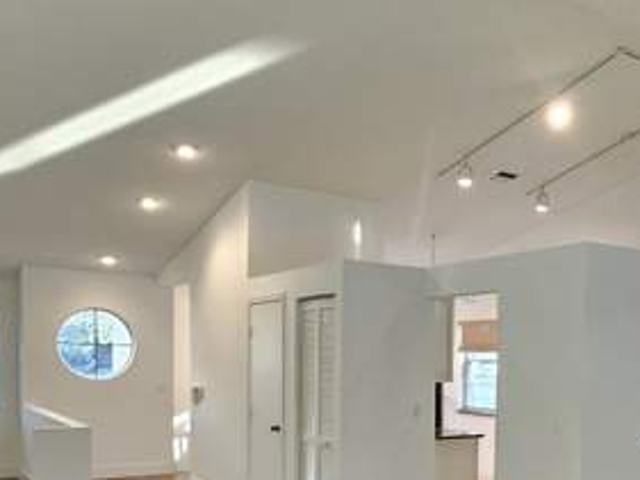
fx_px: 684
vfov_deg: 37.2
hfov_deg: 48.8
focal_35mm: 37
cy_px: 389
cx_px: 453
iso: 400
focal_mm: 2.2
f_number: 2.2
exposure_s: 1/40
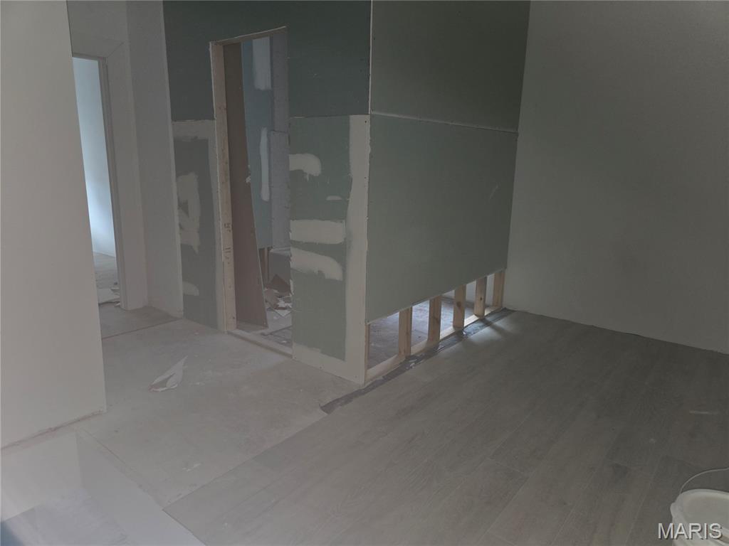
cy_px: 273
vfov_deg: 58.9
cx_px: 364
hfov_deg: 73.9
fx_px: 484
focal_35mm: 23
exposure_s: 1/24
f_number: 1.8
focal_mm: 5.4
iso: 100
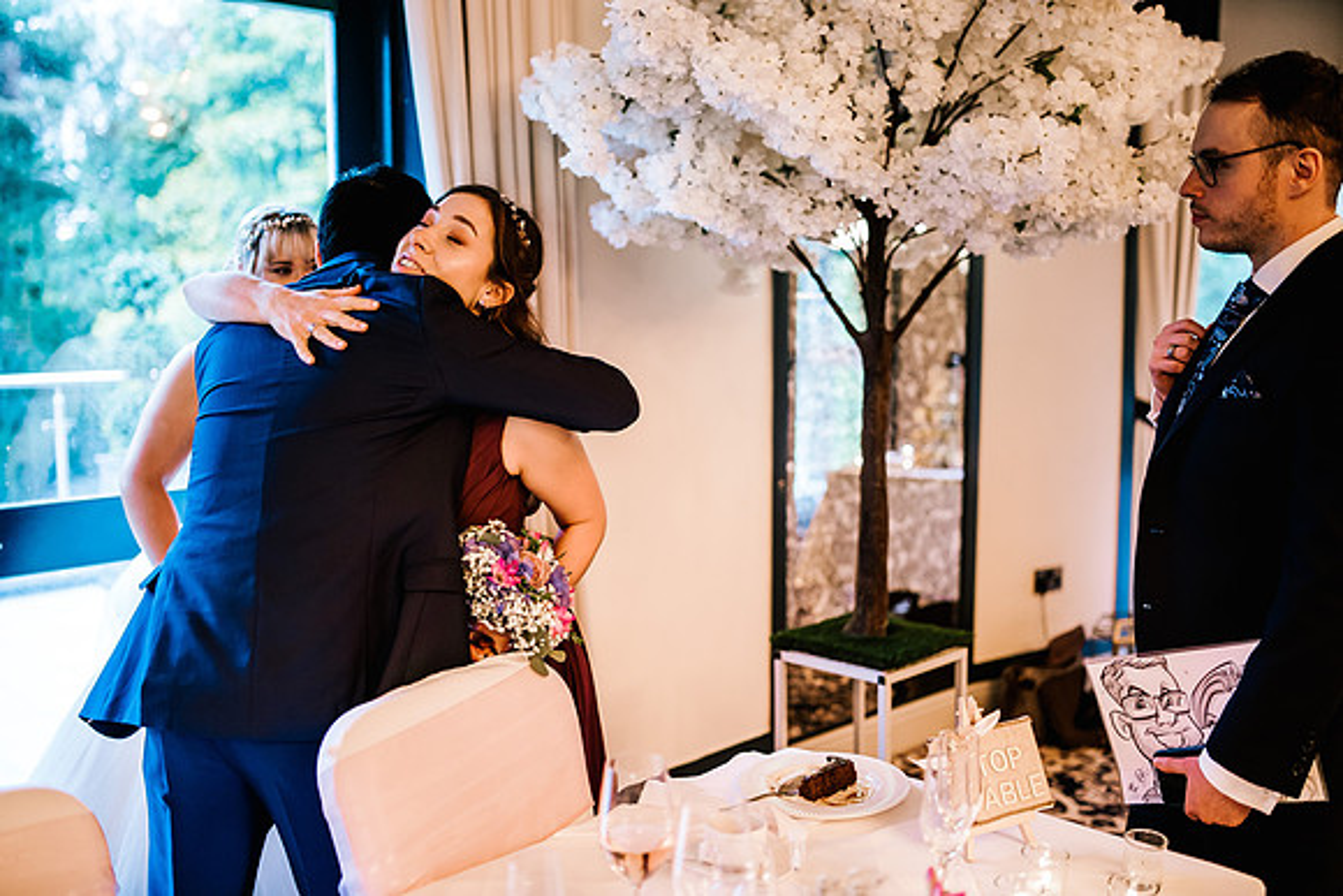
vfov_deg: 37.9
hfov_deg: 54.4
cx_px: 672
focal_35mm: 35
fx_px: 1306
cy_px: 448
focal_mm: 35
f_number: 1.4
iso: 1600
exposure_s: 1/250
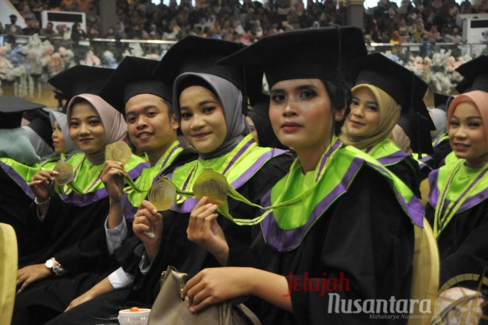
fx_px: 712
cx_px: 244
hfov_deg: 37.9
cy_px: 162
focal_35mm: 52
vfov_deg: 25.8
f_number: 4.2
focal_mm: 35
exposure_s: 1/30
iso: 1600
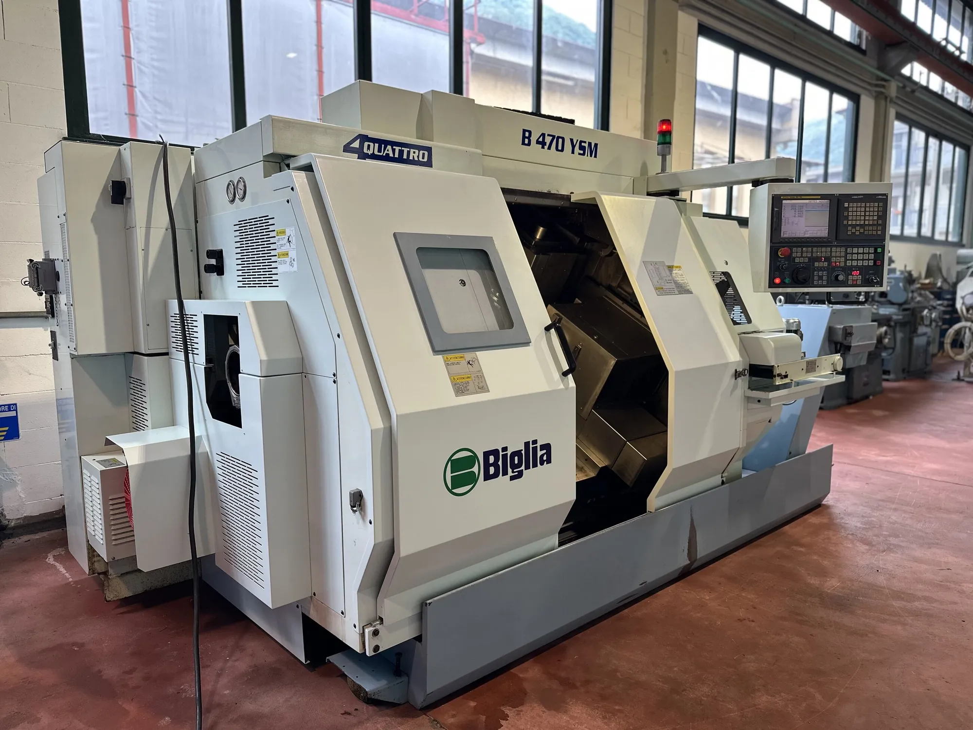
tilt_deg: -7.0
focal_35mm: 24
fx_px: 675
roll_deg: -0.8
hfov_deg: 71.6
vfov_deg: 56.8
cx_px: 486
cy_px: 365
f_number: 1.78
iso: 125
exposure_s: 1/100
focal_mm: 6.86
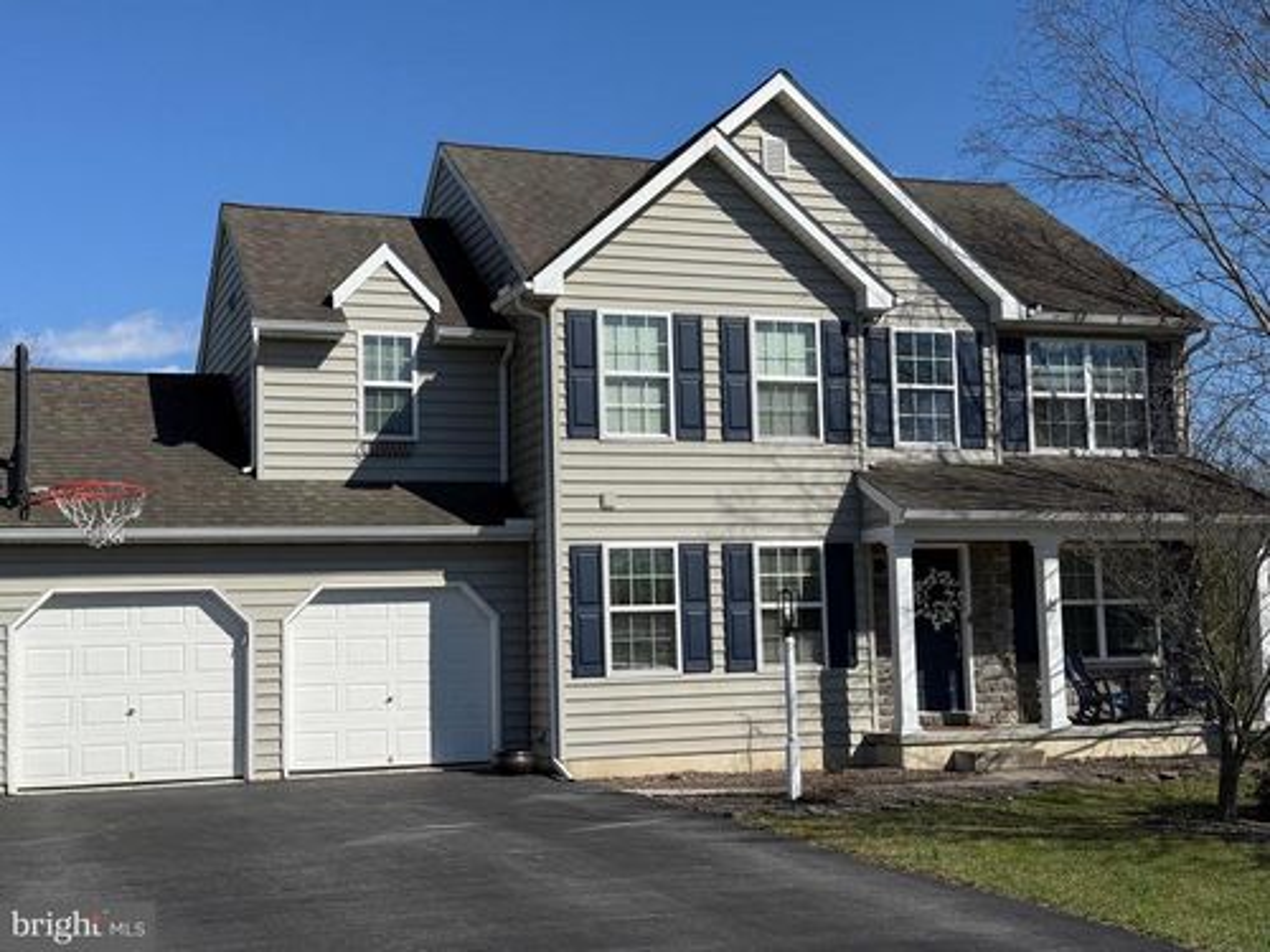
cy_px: 476
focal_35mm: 48
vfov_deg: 30.3
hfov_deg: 39.7
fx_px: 1761
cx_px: 635
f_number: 1.78
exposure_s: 1/7143
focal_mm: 6.76
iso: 64
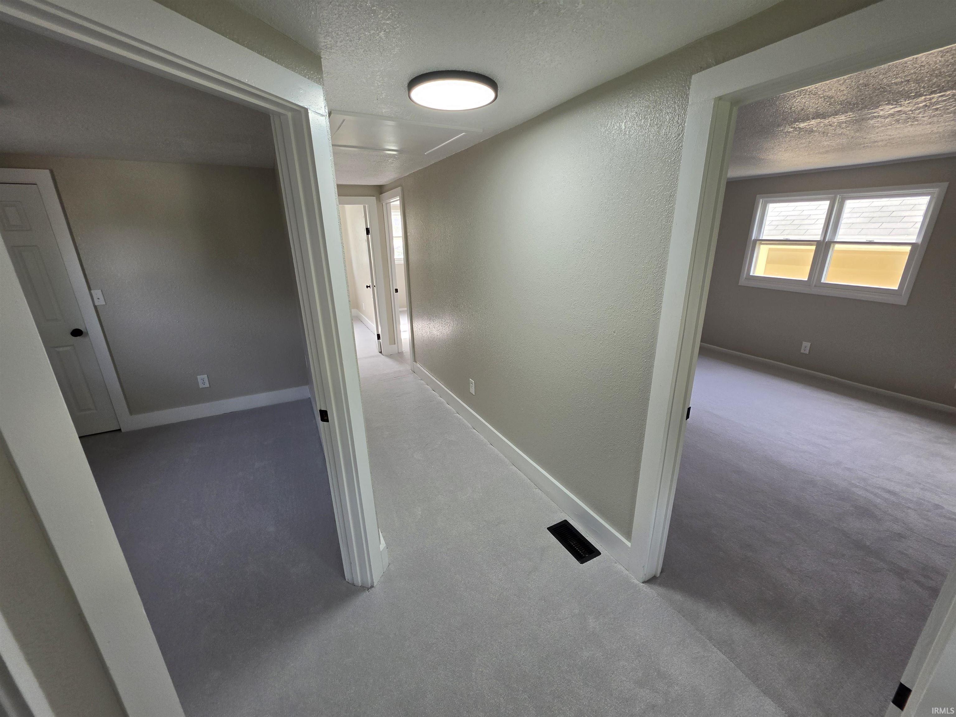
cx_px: 478
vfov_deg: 89.9
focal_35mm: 13
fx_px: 359
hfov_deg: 106.2
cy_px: 358
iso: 64
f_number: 1.9
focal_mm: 2.2
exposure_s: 1/120
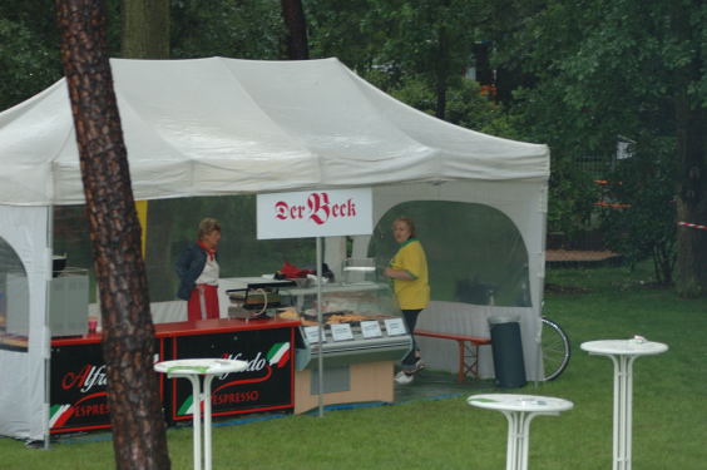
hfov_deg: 15.2
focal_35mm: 135
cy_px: 235
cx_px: 354
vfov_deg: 10.1
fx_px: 2649
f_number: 4.8
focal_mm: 90
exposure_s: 1/90
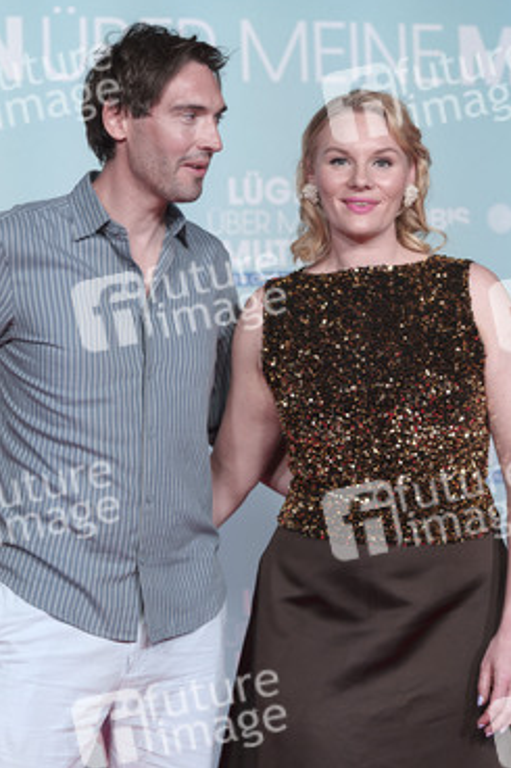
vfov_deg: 26.7
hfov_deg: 17.9
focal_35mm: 76
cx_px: 240
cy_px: 407
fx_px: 1620
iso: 500
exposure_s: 1/160
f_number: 3.5
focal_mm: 70
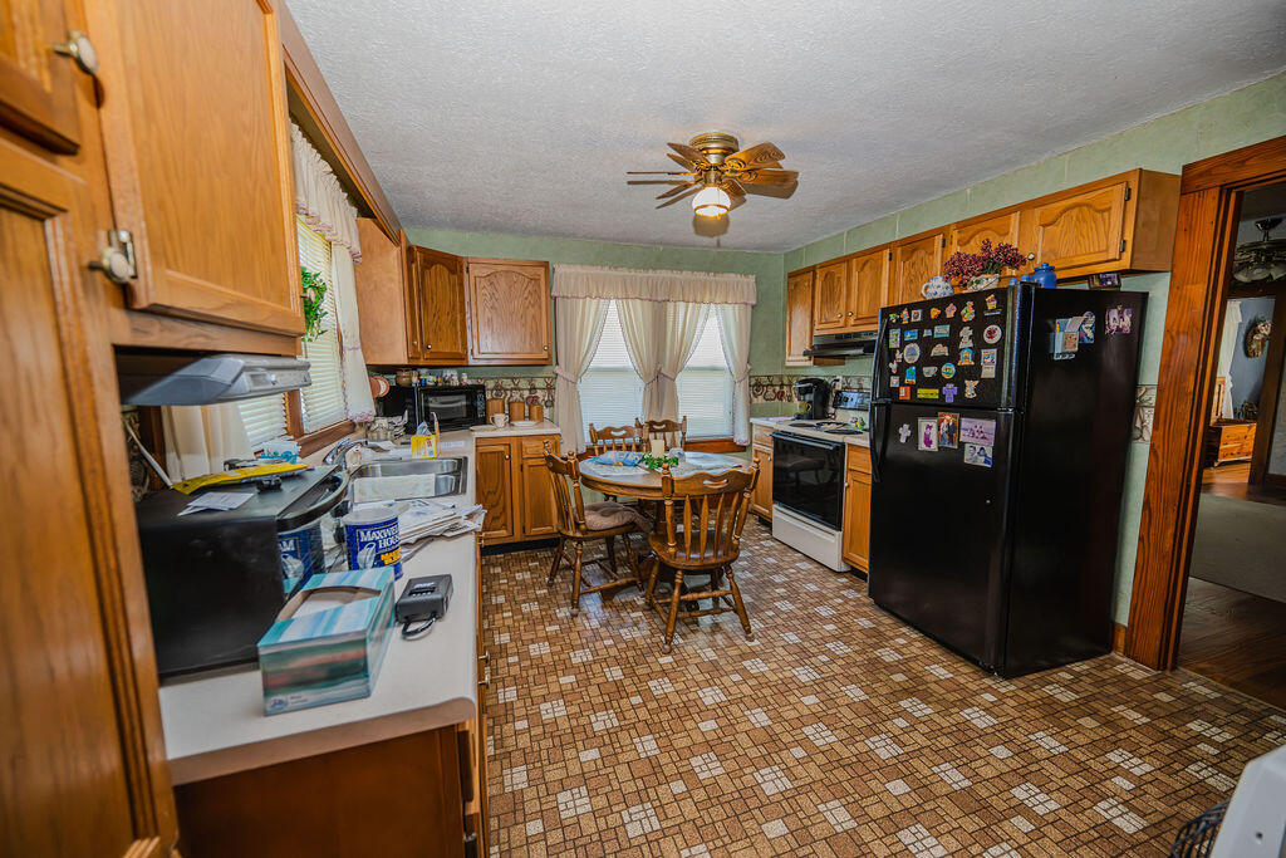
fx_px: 500
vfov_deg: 81.2
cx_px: 643
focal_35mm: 14
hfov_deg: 104.2
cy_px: 429
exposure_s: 1/200
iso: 2000
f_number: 4
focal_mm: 14
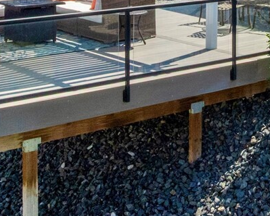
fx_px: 751
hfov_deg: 19.4
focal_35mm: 94
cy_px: -124
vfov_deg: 15.0
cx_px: 306
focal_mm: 12.29
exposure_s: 1/640
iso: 400
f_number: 11
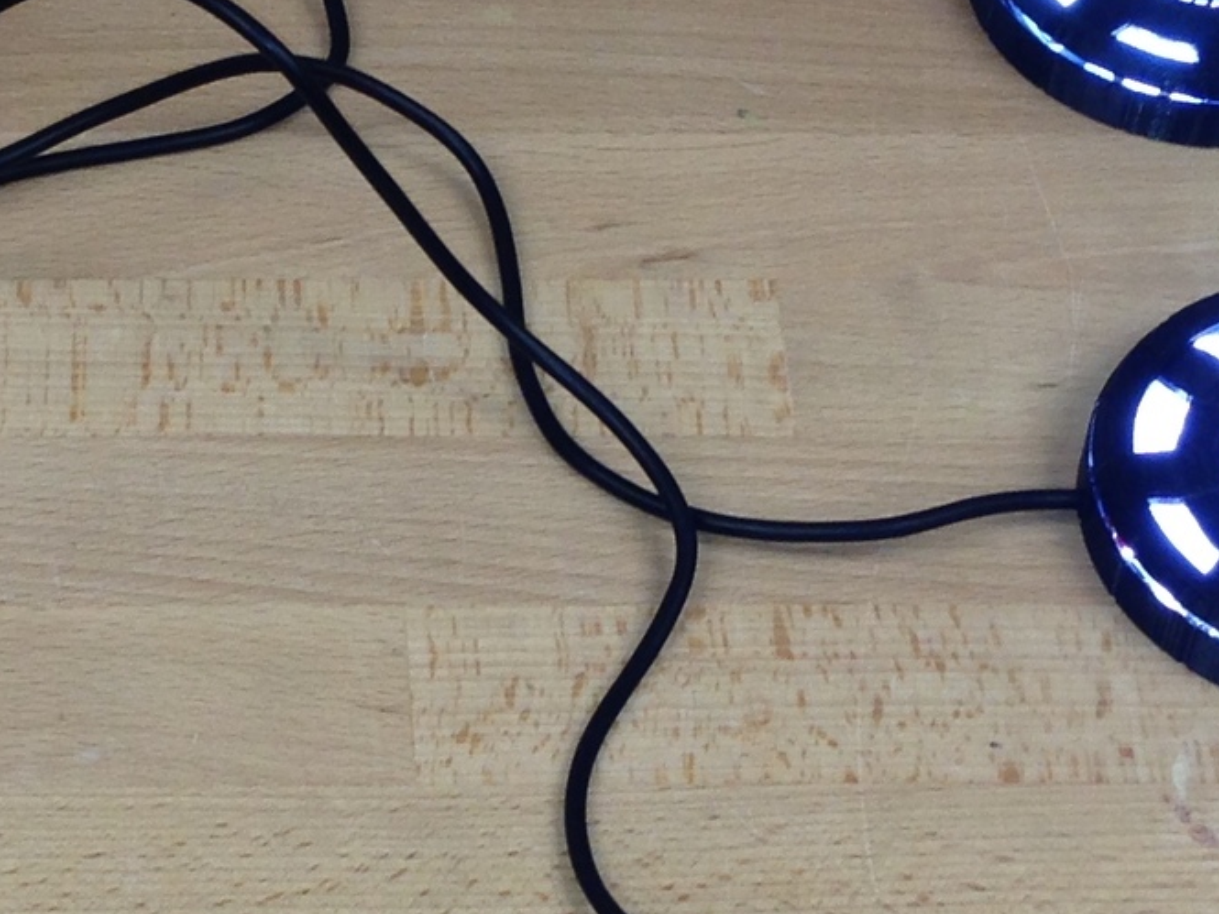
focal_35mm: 124
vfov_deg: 11.9
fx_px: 4367
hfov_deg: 15.8
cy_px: 627
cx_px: 308
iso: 50
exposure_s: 1/47
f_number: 2.4
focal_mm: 4.12
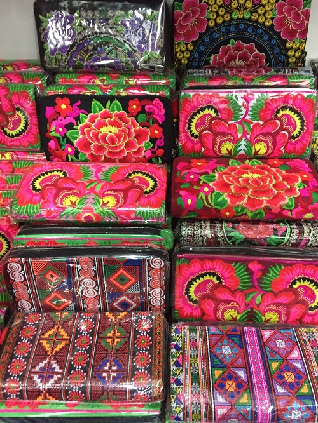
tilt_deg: -44.2
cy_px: 212
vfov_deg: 61.6
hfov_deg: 48.3
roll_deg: +1.9
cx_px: 159
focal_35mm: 29
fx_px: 355
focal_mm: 4.15
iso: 320
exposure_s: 1/17
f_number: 2.2
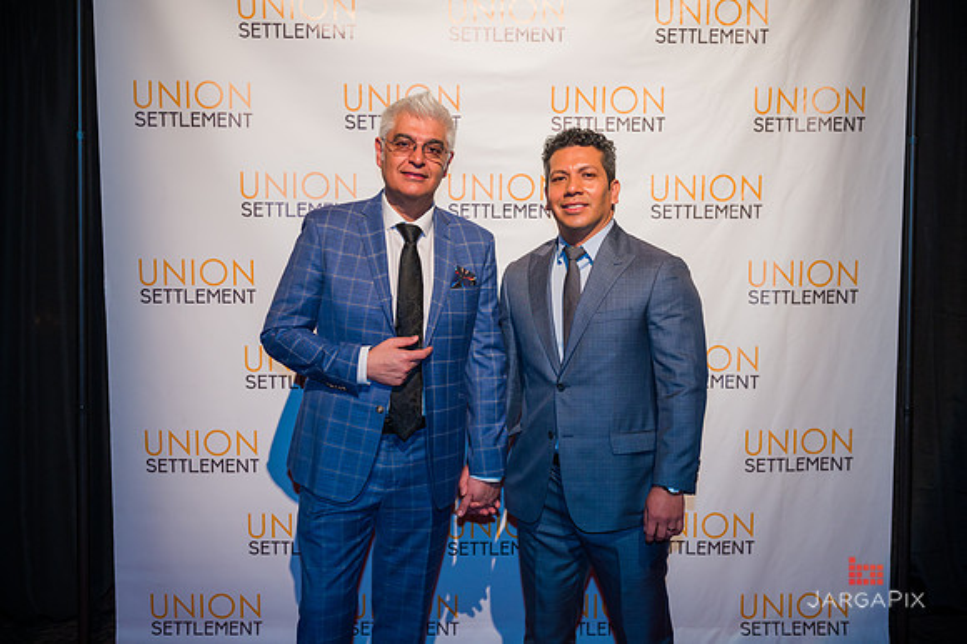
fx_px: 1181
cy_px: 322
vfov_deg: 30.5
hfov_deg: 44.5
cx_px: 484
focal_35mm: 44
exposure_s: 1/200
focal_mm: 44
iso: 1000
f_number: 4
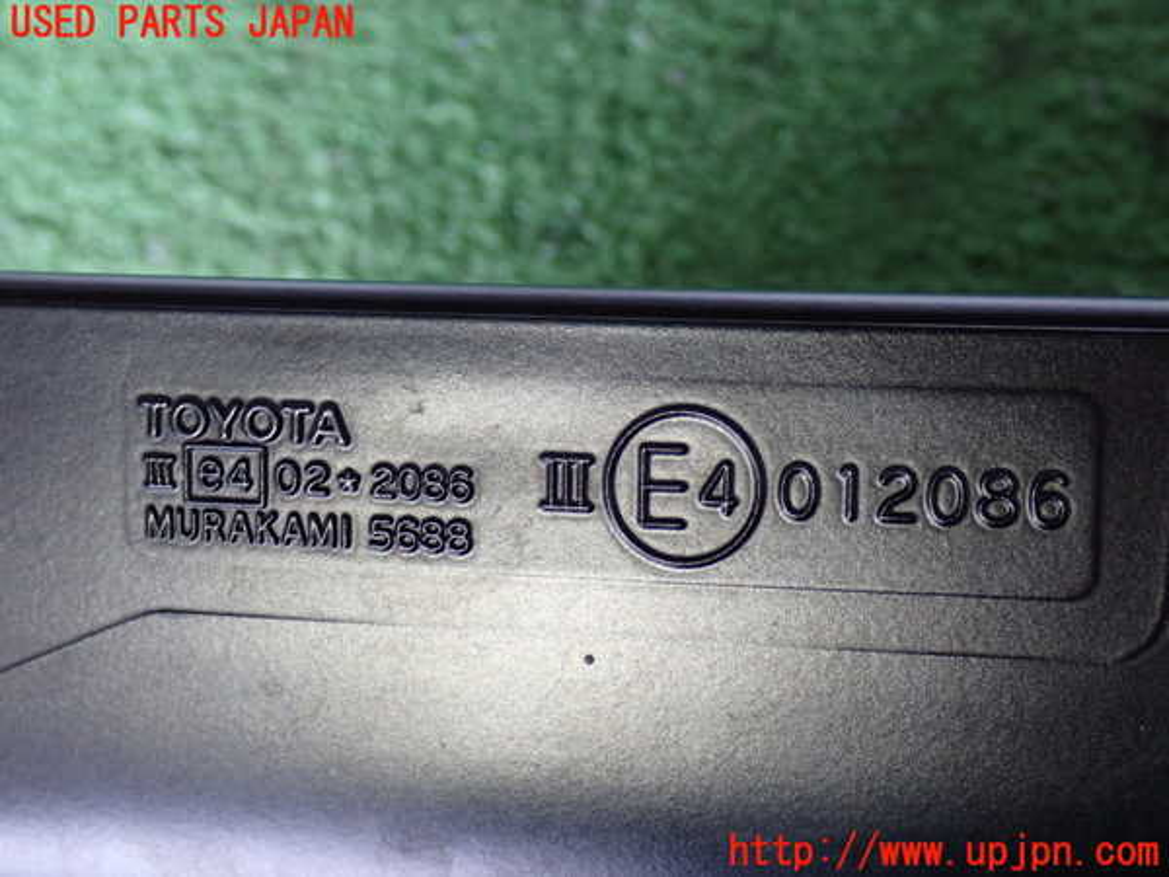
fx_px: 1959
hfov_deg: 33.2
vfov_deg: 25.2
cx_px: 584
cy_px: 438
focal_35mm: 58
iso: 800
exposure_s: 1/30
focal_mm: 10.35
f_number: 3.5
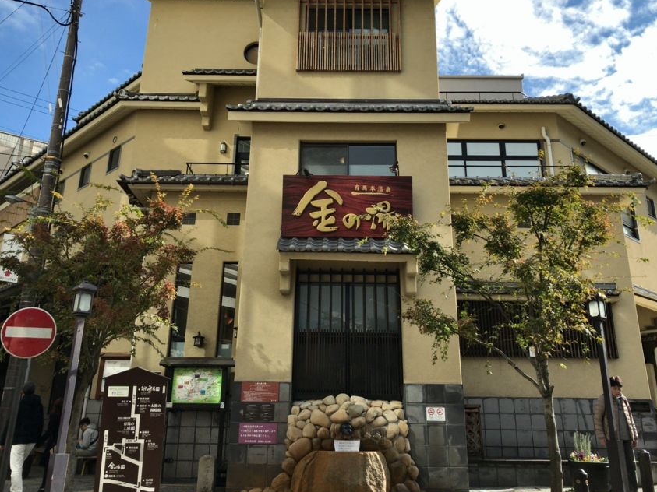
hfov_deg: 54.0
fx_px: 645
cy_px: 201
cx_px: 337
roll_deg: +1.8
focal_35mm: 34
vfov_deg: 41.6
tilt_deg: +21.4
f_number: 1.8
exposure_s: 1/1953
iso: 20
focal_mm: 3.99
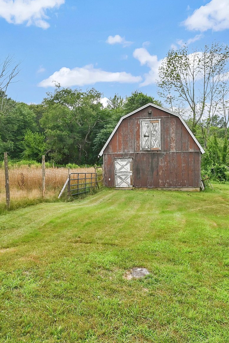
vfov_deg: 65.5
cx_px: 118
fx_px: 267
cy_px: 173
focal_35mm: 28
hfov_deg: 46.4
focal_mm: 16
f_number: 8
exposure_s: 1/640
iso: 400
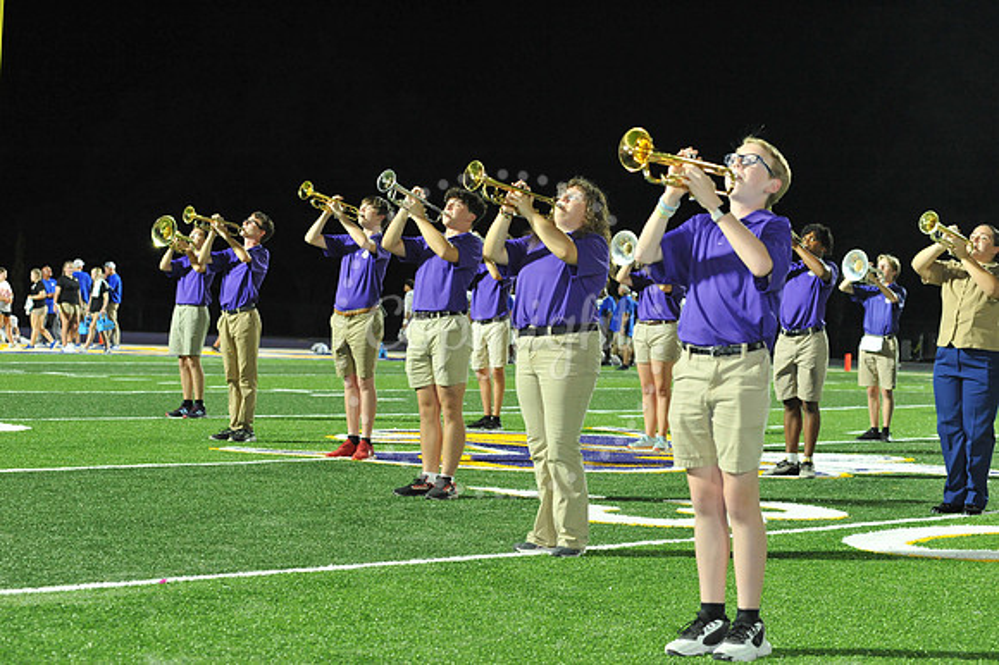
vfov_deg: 17.0
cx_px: 500
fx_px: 2219
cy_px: 332
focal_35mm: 80
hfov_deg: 25.4
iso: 4000
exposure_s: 1/250
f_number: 5.6
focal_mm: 80
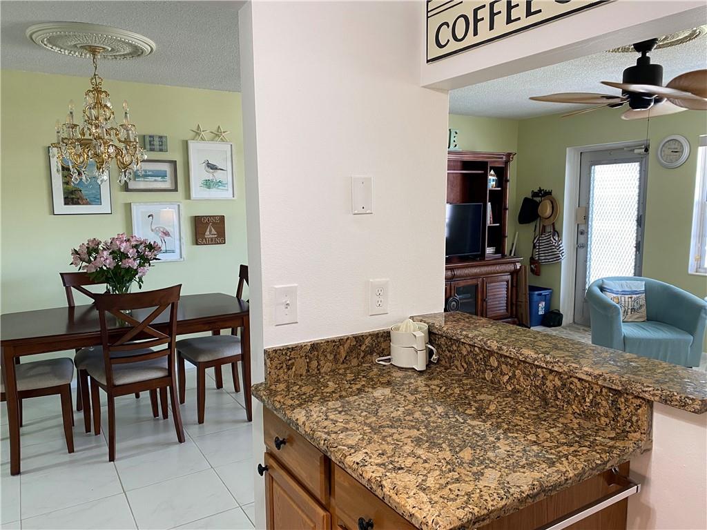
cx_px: 354
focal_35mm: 26
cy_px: 265
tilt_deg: -8.1
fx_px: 531
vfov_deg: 53.1
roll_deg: +0.6
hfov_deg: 67.3
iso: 100
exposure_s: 1/60
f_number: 1.8
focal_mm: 4.25
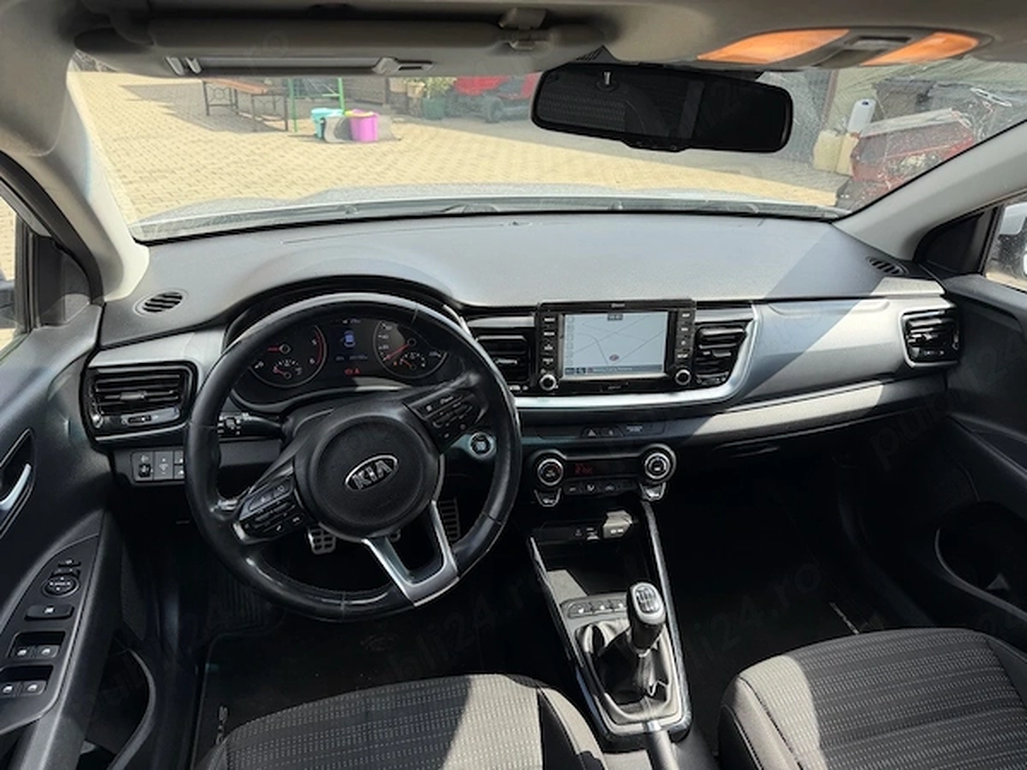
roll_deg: -1.2
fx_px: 712
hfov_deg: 71.6
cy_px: 385
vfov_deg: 56.8
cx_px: 514
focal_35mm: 24
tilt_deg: -27.1
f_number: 1.78
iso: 80
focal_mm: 6.76
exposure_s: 1/695
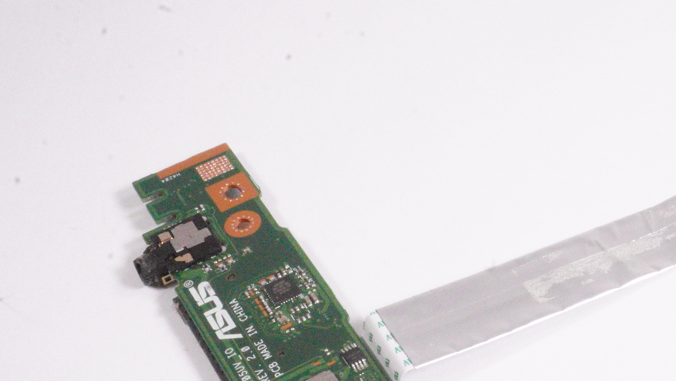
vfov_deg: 15.5
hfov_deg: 26.4
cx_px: 581
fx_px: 1398
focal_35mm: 78
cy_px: 246
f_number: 29
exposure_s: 1/200
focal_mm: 28
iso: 12800
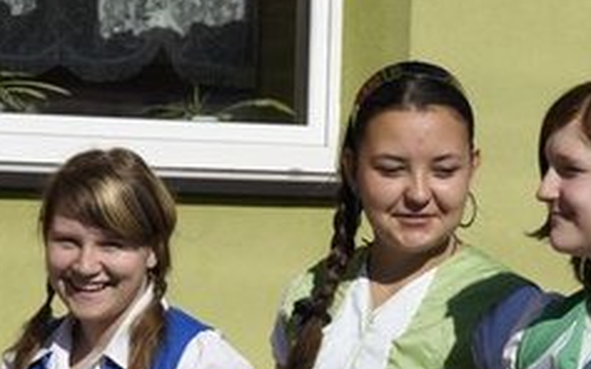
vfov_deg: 4.5
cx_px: 195
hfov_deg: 7.2
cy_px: 426
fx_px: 4718
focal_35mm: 293
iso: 100
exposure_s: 1/200
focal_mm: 70
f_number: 11
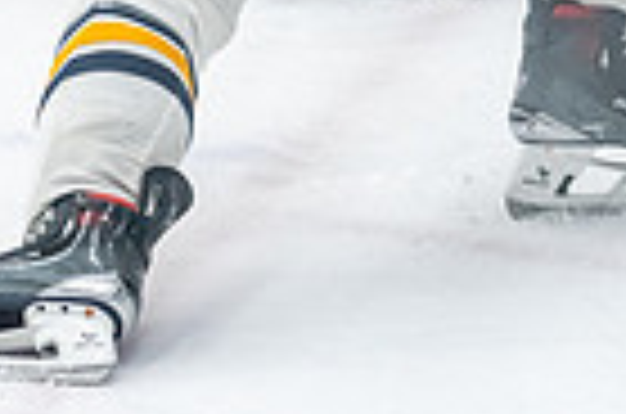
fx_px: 7026
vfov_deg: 3.4
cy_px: -308
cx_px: 178
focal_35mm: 405
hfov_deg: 5.1
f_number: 2.8
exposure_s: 1/800
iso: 3200
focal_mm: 86
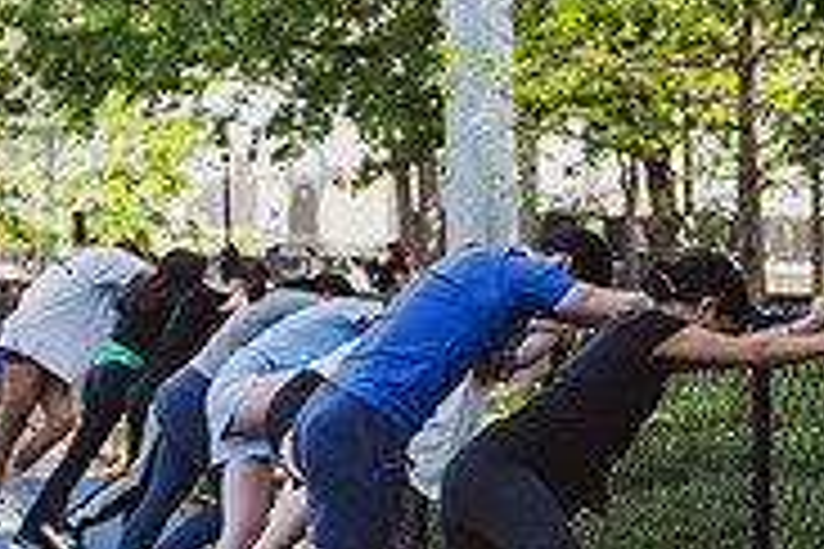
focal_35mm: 113
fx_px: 2586
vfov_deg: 12.0
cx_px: 1100
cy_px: 560
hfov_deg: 17.0
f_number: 4
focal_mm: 24
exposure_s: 1/640
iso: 400
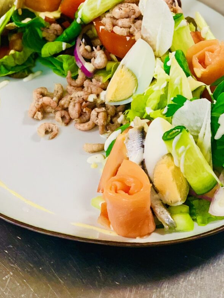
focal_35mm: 91
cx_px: 98
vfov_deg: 21.4
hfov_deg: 16.2
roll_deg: -1.4
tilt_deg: -41.2
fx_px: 785
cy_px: 85
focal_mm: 6
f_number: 2.4
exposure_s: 1/50
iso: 125
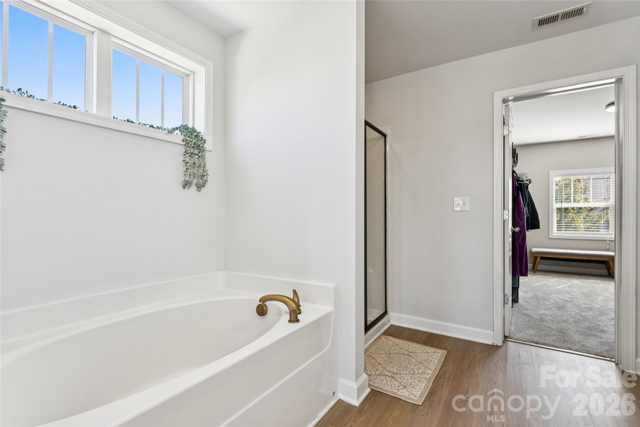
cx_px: 320
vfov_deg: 73.1
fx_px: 288
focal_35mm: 16
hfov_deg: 96.0
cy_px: 214
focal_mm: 16.2
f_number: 13
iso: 100
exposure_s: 1/4
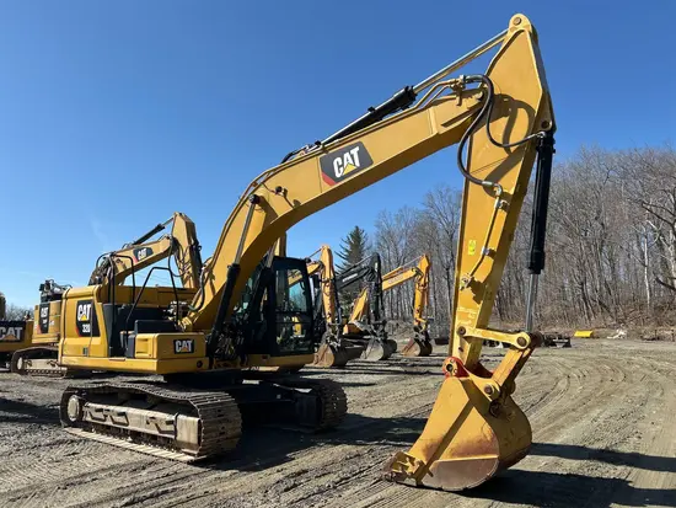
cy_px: 254
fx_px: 508
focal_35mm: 26
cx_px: 338
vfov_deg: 53.1
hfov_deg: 67.3
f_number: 1.5
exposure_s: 1/3165
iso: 50
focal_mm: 5.7
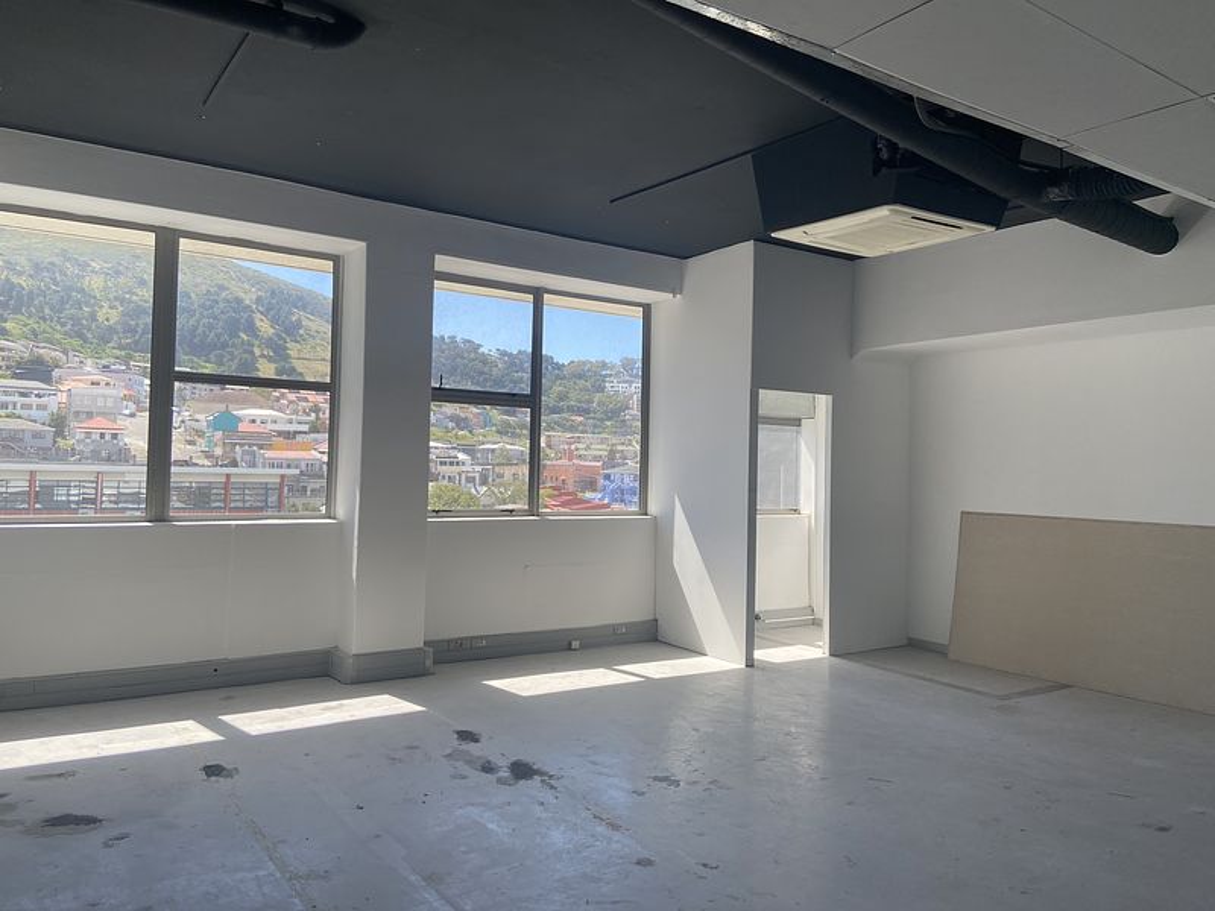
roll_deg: -3.4
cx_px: 608
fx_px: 913
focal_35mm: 26
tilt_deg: +2.2
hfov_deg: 67.3
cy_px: 456
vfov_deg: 53.1
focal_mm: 4.25
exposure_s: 1/342
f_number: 1.8
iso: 32
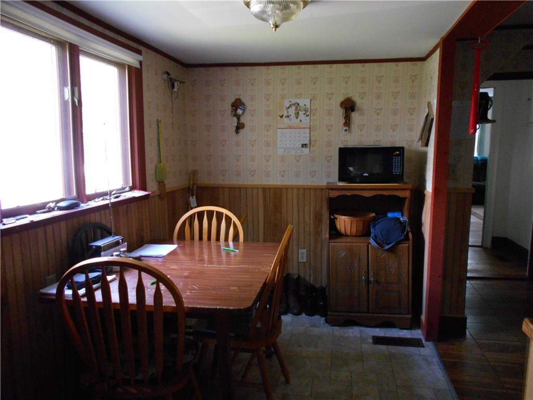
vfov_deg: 53.1
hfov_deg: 67.3
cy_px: 200
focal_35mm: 26
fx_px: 400
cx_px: 266
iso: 560
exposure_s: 1/15
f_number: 3.2
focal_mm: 4.6
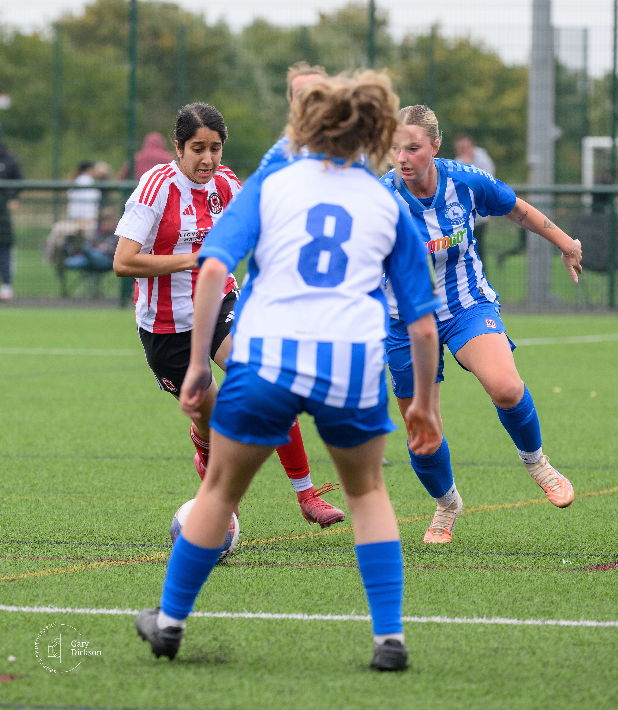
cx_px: 241
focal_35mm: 352
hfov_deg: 4.6
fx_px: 7657
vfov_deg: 5.3
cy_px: 331
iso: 1100
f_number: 5
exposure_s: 1/1250
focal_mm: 220
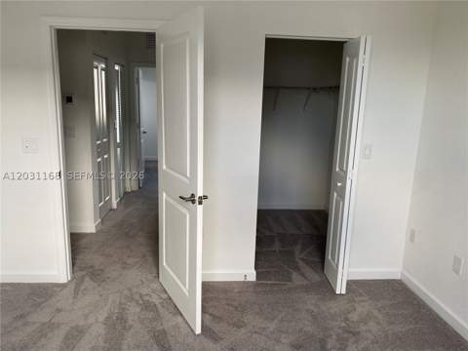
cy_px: 176
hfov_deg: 67.3
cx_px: 234
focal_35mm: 26
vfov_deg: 53.1
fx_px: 352
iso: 125
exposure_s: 1/121
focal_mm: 4.25
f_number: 1.8
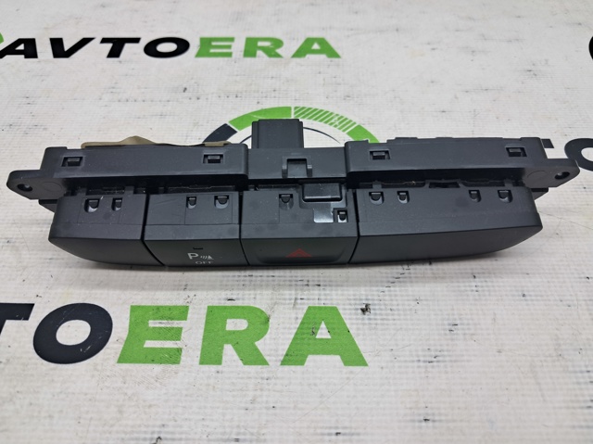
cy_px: 222
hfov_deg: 65.4
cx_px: 296
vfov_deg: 51.3
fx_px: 462
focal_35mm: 27
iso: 50
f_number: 1.8
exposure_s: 1/50
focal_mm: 4
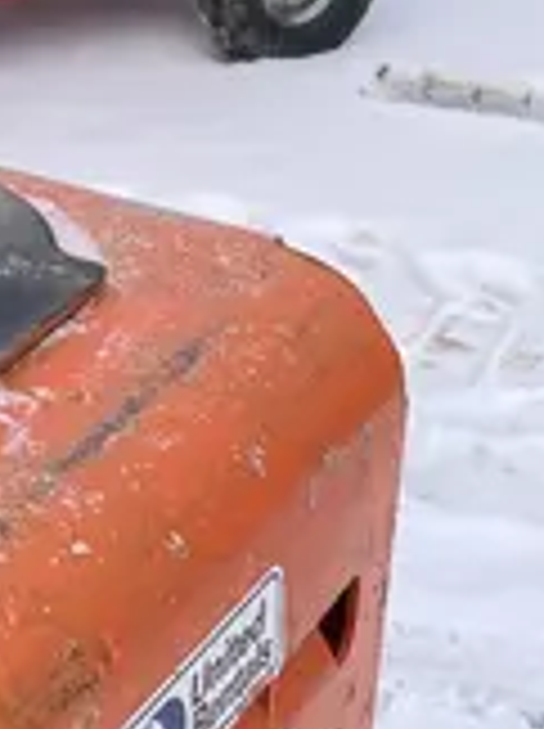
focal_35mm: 127
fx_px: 2668
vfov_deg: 15.3
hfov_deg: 10.8
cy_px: 704
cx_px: -495
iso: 20
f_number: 1.8
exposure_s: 1/1171
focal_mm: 3.99
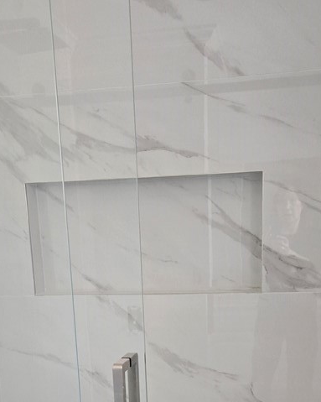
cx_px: 165
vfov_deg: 36.0
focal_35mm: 48
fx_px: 570
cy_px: 375
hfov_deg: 31.4
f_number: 1.8
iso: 800
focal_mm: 5.4
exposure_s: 1/120
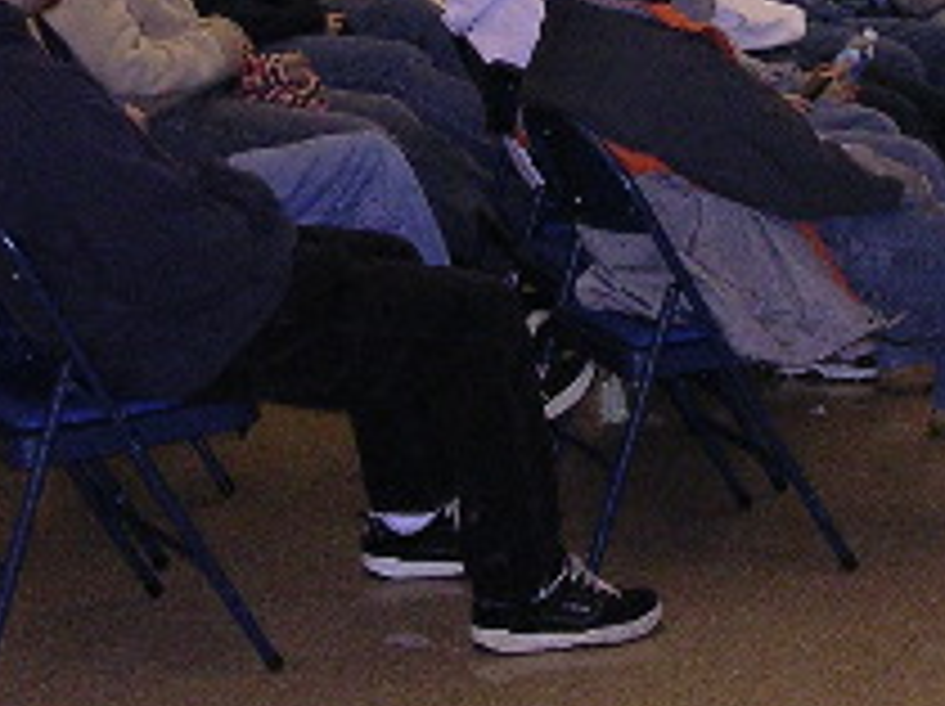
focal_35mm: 116
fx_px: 3163
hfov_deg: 16.9
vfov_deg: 12.6
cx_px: 688
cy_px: 49
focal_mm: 5.8
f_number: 2.8
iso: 308
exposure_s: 1/60.1
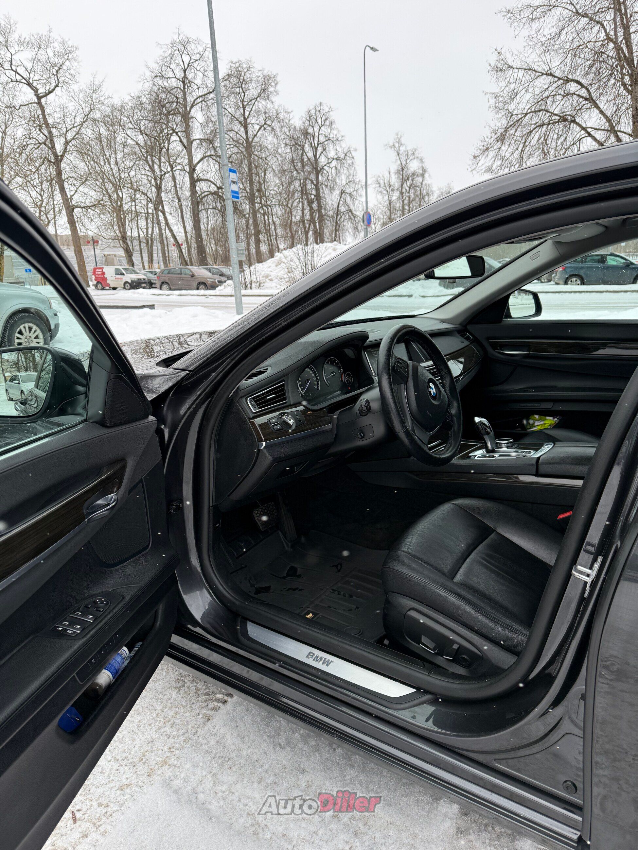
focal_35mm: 24
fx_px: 590
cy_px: 425
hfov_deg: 56.8
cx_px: 319
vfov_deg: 71.6
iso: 100
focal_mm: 6.76
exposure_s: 1/849
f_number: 1.78
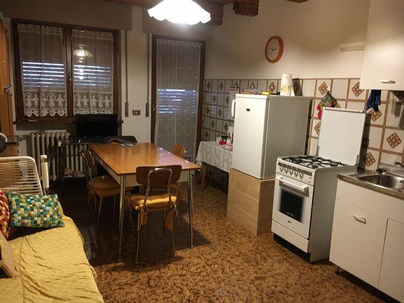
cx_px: 202
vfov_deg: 48.2
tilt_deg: -10.4
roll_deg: -2.3
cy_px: 152
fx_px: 338
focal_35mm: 29
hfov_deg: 61.7
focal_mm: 4.15
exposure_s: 1/20
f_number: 2.2
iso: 200
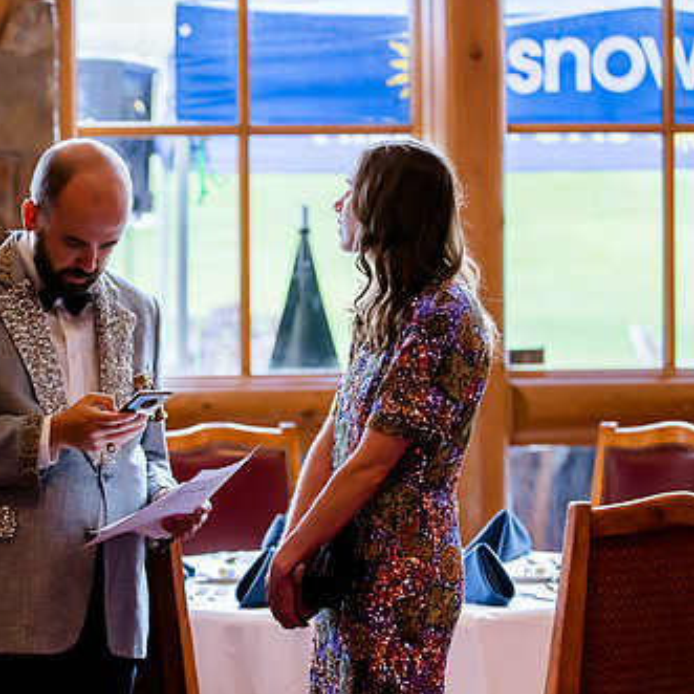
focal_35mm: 122
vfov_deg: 14.3
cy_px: 362
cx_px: 205
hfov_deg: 14.3
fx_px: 2767
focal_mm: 82
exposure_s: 1/640
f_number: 2.8
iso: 1000
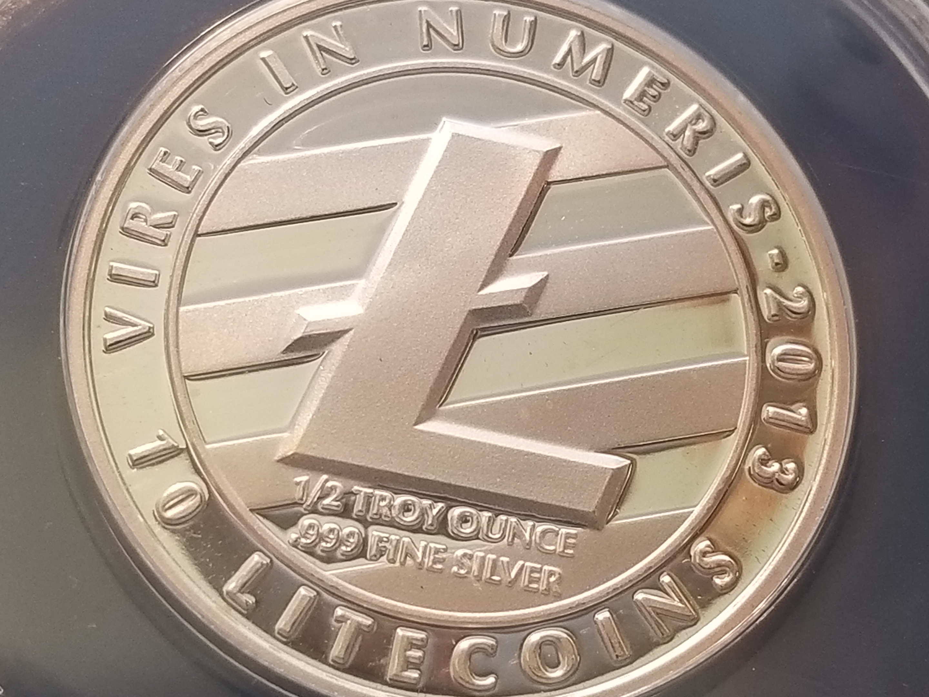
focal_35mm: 26
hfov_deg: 67.3
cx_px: 464
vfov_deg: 53.1
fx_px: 698
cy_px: 348
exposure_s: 1/60
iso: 100
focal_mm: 4.25
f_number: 1.7
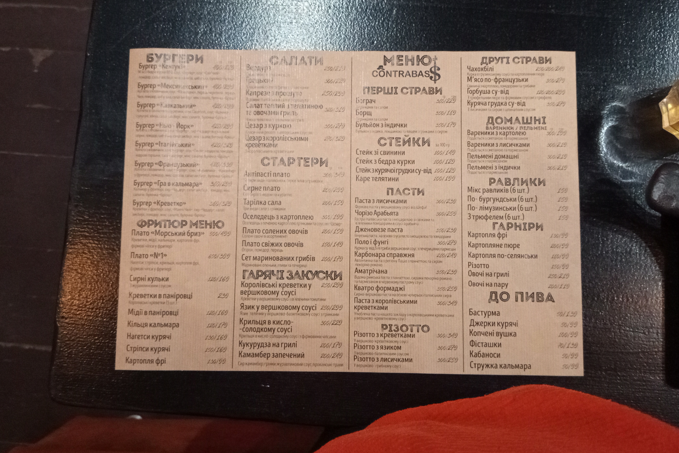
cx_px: 339
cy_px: 216
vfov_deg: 51.3
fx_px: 472
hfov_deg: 71.5
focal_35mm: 25
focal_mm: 5.24
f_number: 1.7
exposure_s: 1/50
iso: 2737
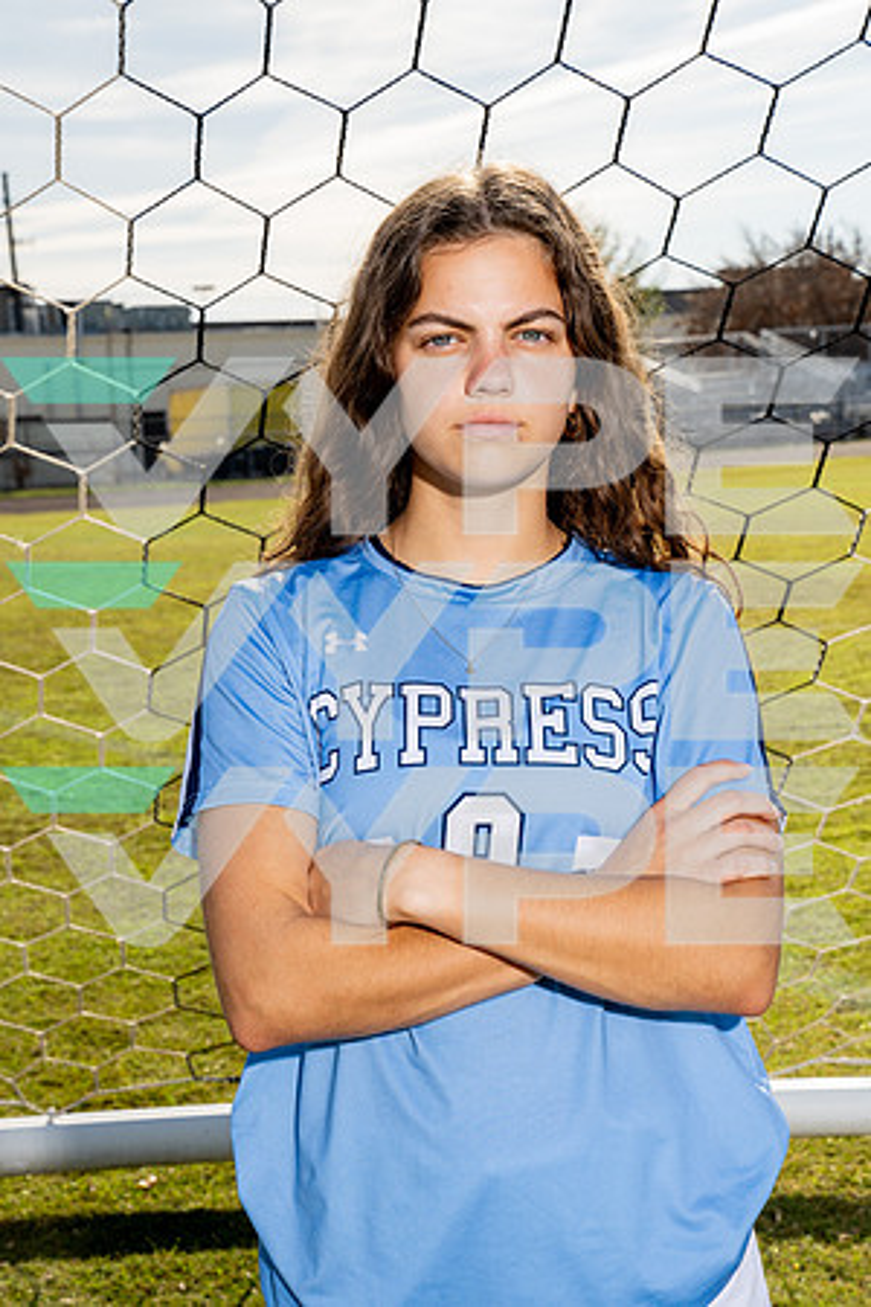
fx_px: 2540
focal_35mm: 70
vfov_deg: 28.8
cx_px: 436
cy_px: 654
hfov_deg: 19.5
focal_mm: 70
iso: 200
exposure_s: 1/250
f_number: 11
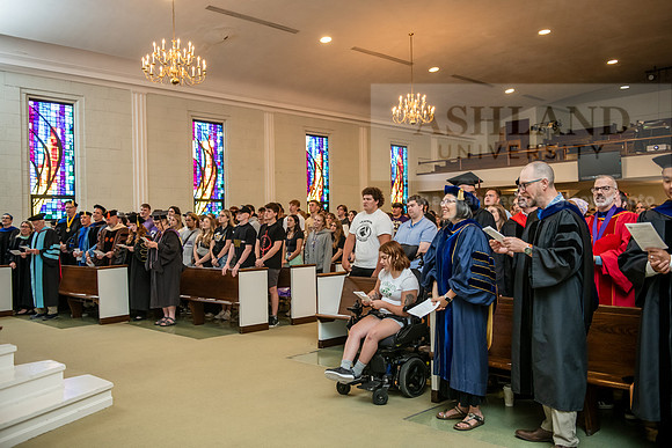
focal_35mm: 34
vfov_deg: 38.9
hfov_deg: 55.8
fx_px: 635
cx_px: 336
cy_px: 224
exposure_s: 1/160
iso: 2000
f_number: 3.2
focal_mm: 34
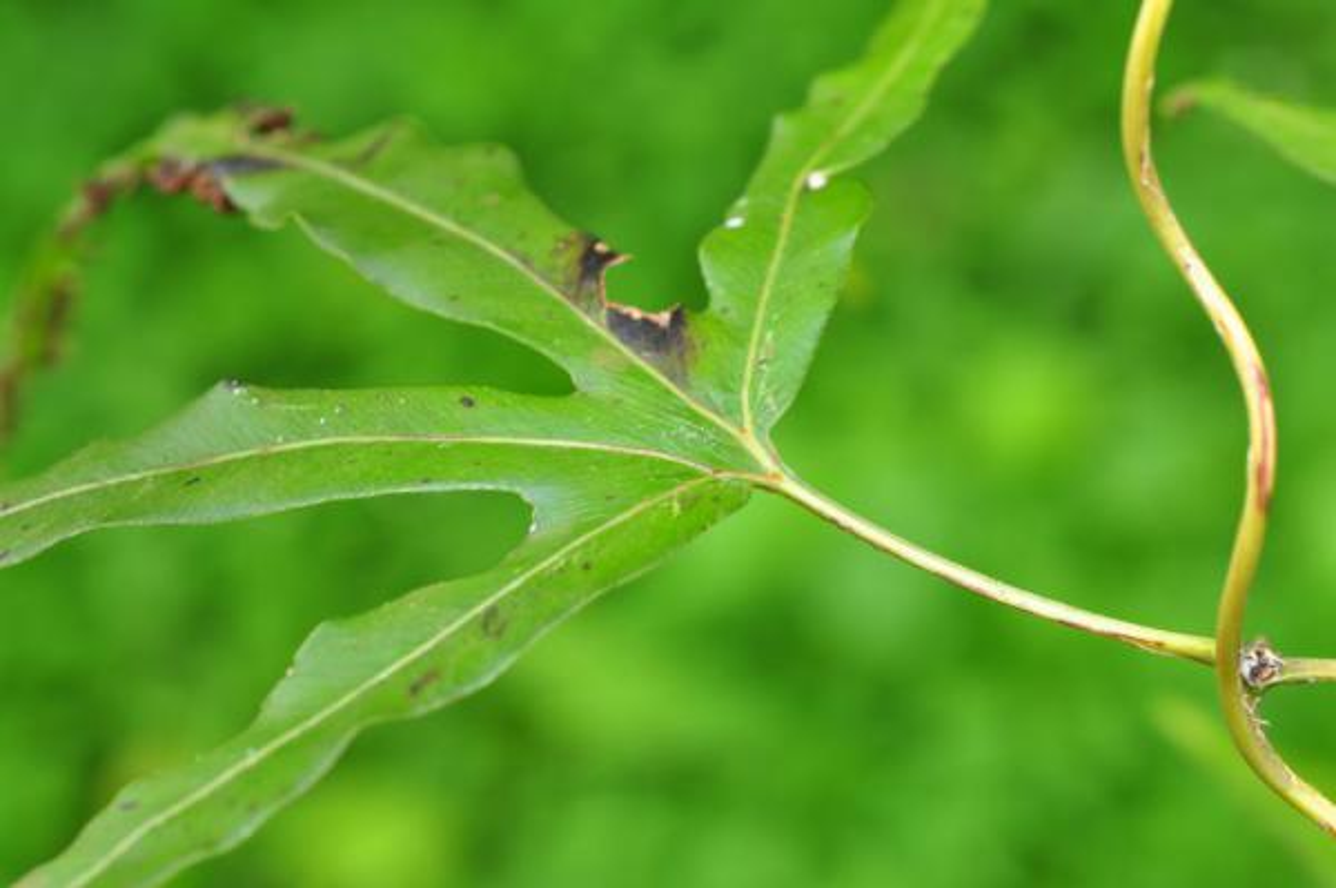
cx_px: 668
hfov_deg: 22.6
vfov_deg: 15.2
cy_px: 444
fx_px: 3337
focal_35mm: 90
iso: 250
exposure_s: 1/60
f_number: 10
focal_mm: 60
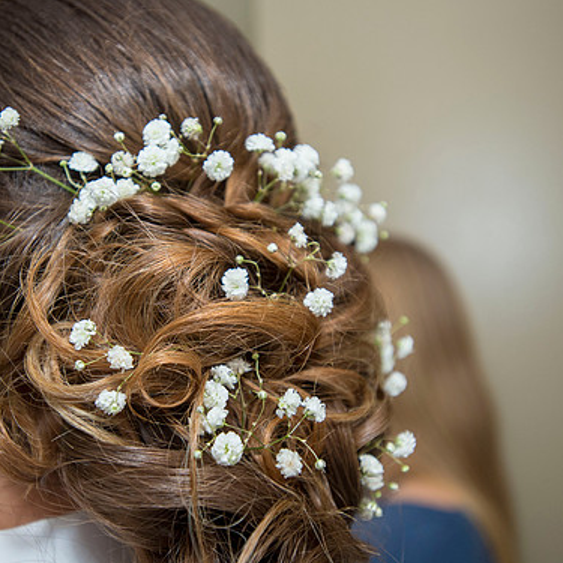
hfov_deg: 39.9
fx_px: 773
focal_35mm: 42
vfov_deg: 40.0
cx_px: 228
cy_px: 287
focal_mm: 32
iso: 1250
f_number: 4
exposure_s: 1/320
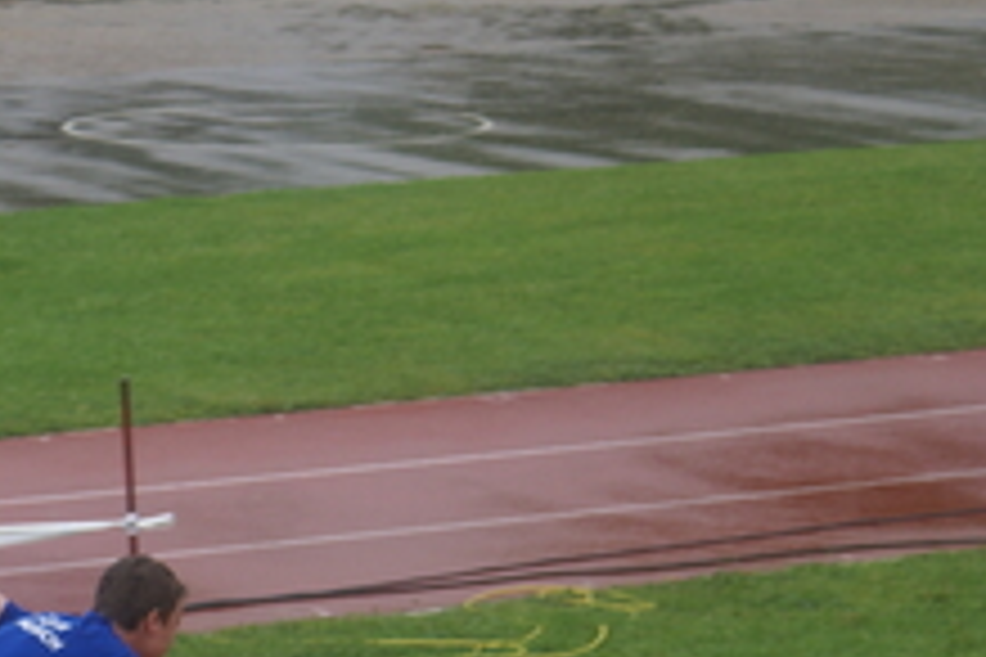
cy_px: 475
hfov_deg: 7.9
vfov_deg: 5.3
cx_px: 5
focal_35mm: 259
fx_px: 7093
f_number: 5.6
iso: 160
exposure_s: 1/250
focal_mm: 70
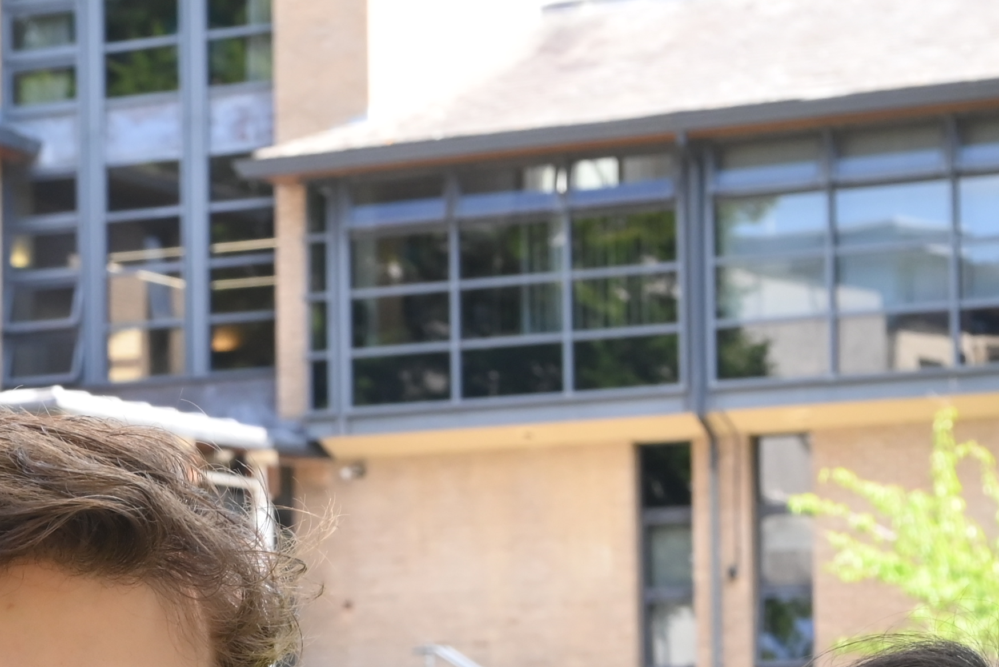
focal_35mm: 141
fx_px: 3915
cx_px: -73
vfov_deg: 9.6
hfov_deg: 14.2
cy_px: 759
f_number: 10
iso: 1000
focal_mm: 41
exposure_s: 1/160
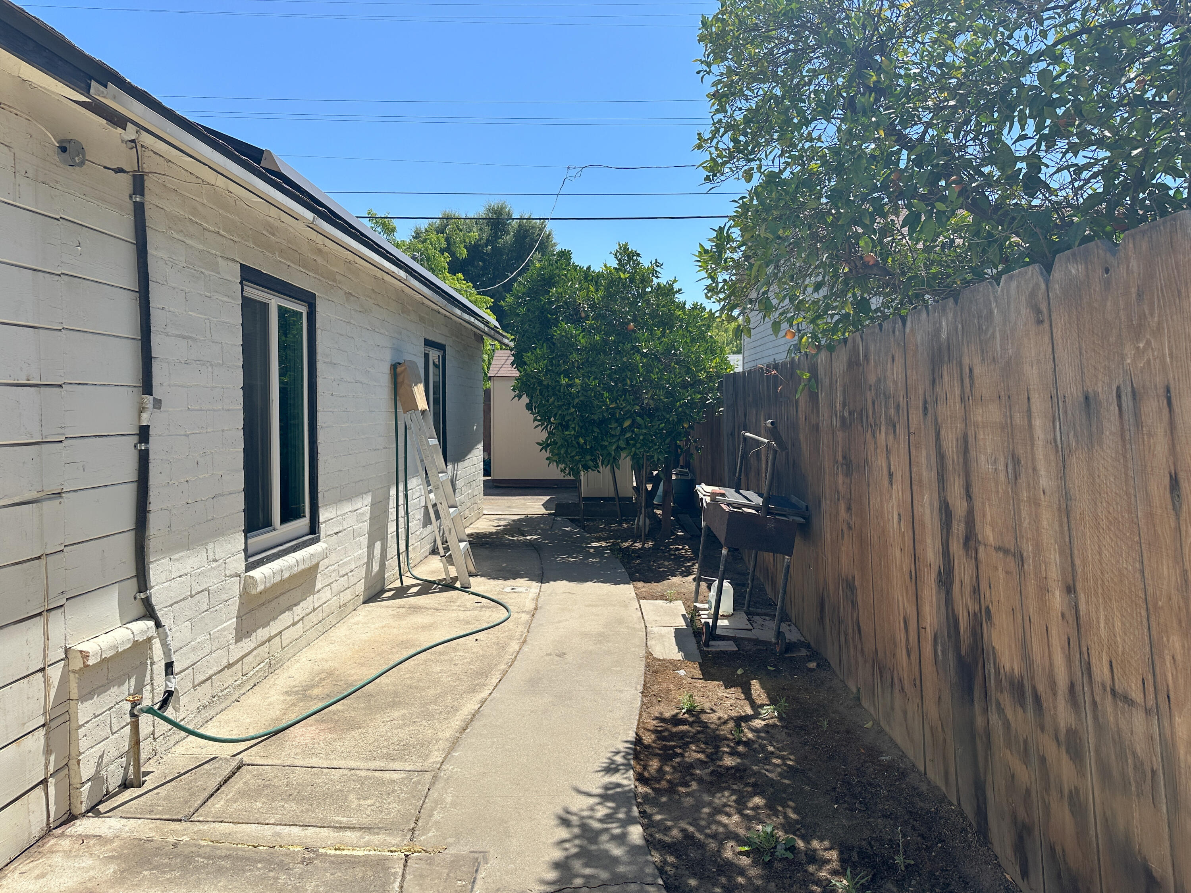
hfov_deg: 71.6
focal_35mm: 24
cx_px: 596
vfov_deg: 56.8
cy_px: 446
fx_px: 826
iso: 80
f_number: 1.8
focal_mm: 6.86
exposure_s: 1/4500
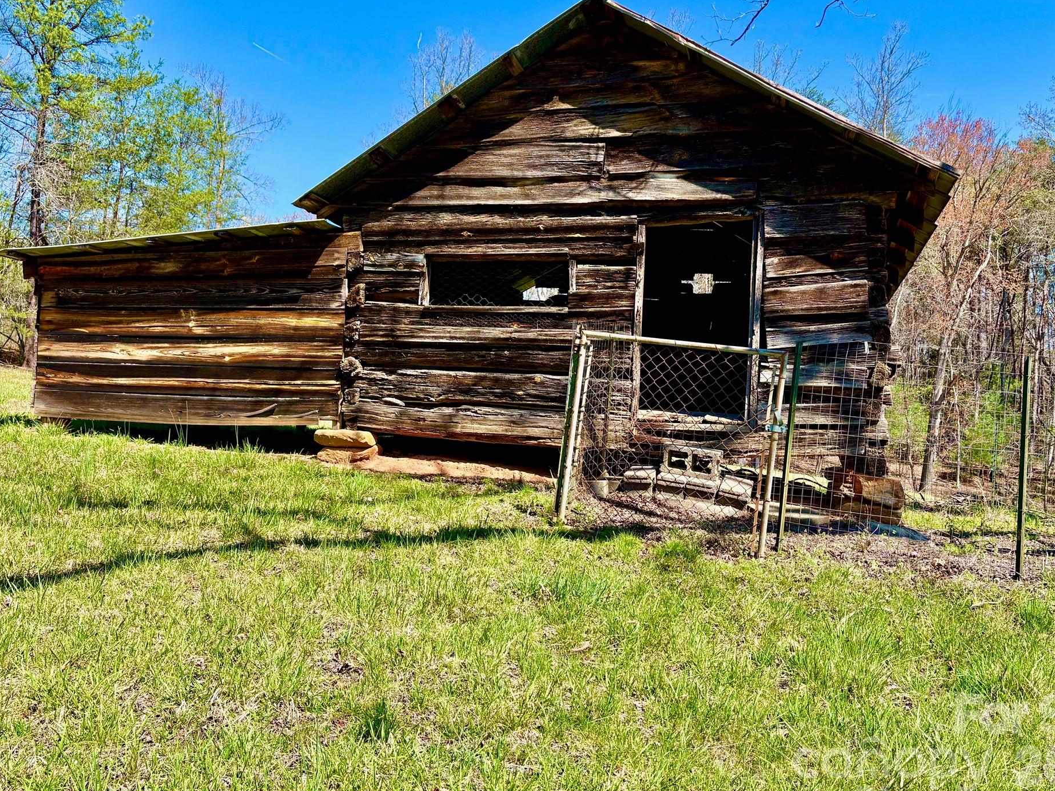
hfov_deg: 61.6
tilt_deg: +4.7
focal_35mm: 29
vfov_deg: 48.2
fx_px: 884
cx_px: 550
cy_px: 365
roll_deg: +0.1
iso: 50
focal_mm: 5.96
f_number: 1.6
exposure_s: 1/1337
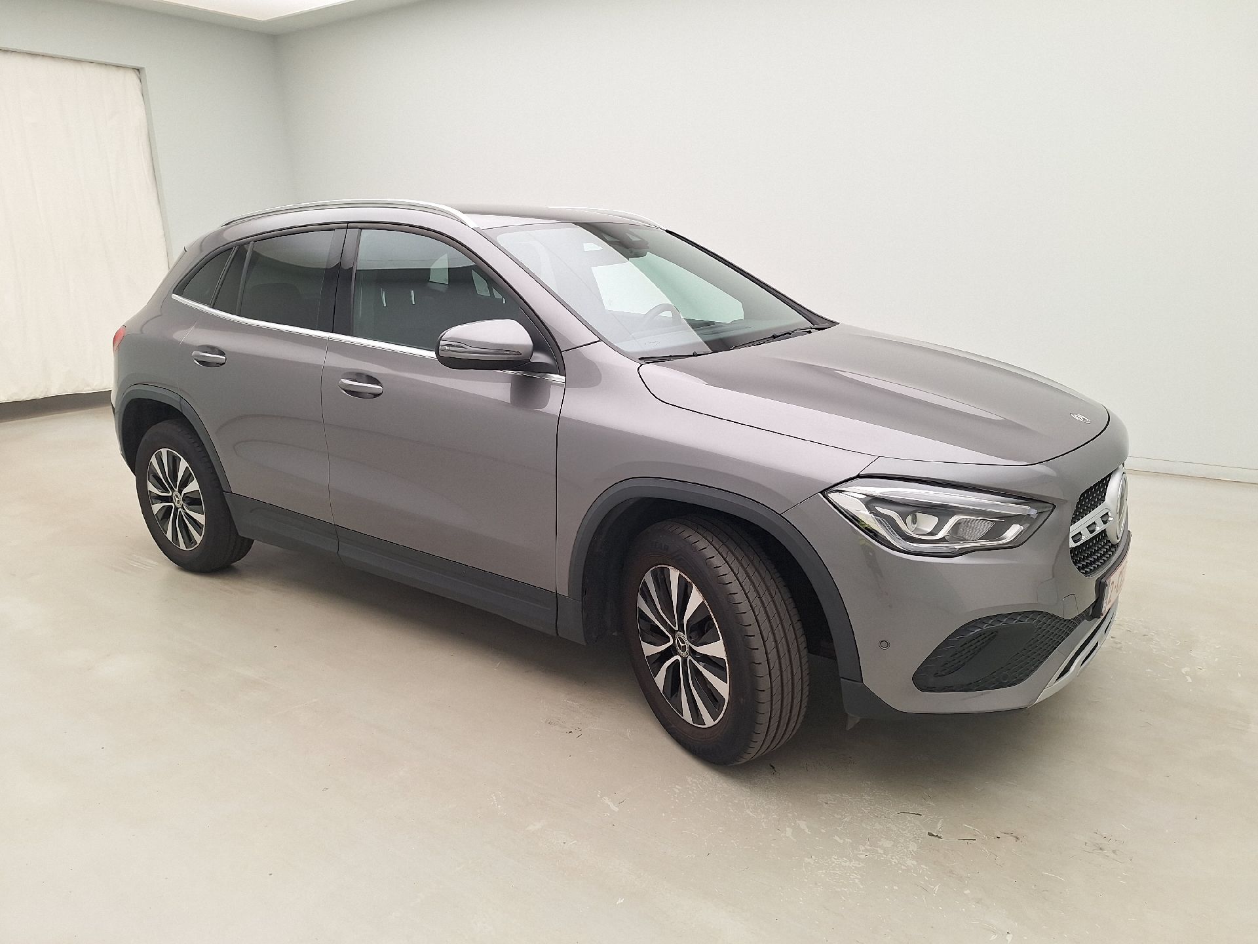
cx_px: 629
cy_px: 472
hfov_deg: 73.9
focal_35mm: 23
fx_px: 836
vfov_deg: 58.9
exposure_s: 1/100
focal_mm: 5.54
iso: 50
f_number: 1.8
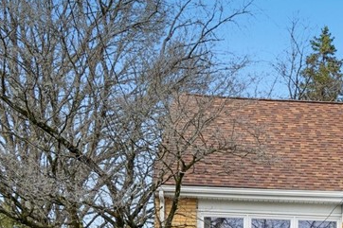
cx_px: 376
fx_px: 857
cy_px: 320
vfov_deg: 14.4
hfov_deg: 21.5
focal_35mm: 90
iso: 500
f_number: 8
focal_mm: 30
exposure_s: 1/1600
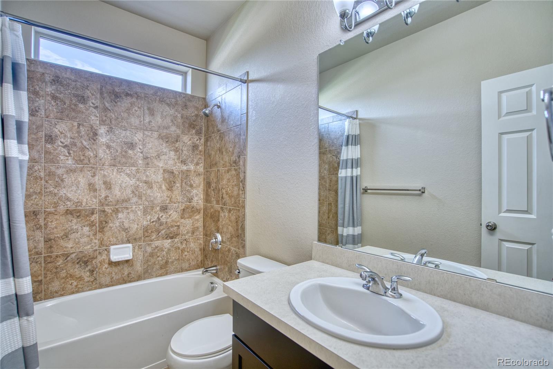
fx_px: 246
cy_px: 184
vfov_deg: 73.7
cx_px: 276
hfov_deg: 96.7
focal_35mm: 16
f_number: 4.5
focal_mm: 16
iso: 500
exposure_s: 1/40
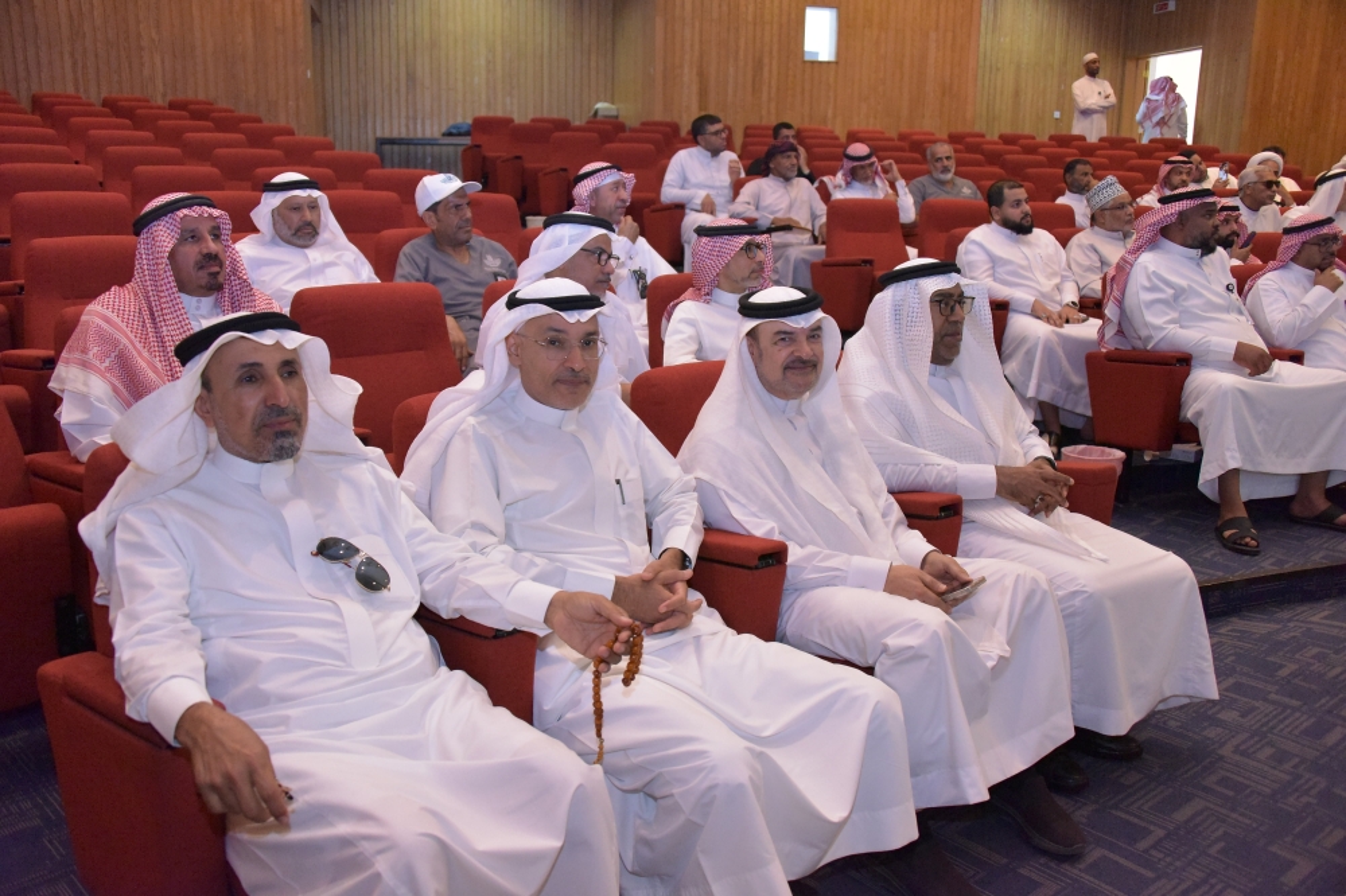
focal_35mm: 32
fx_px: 1196
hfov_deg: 58.7
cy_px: 448
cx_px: 673
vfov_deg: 41.1
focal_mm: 32
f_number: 3.5
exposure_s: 1/250
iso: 8000
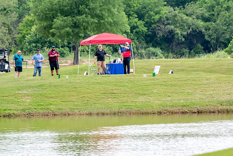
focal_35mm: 435
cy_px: 78
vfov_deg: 3.2
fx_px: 2816
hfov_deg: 4.7
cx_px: 116
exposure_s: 1/2000
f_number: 5.6
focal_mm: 290
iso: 2000
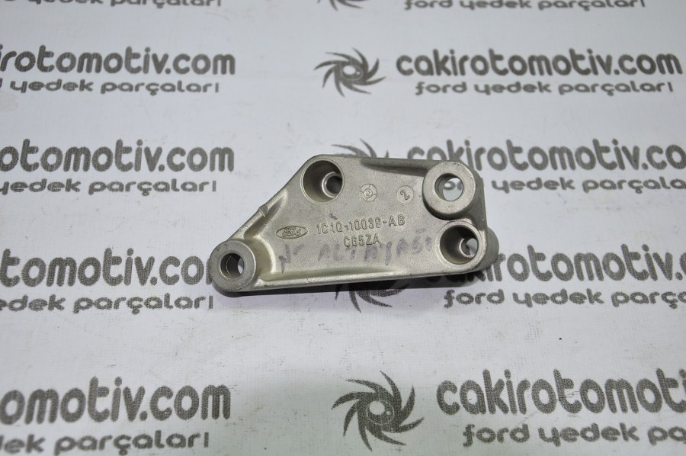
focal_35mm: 57
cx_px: 343
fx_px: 1085
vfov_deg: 23.7
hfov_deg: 35.1
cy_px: 228
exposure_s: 1/50
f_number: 5.6
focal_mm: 38
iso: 200
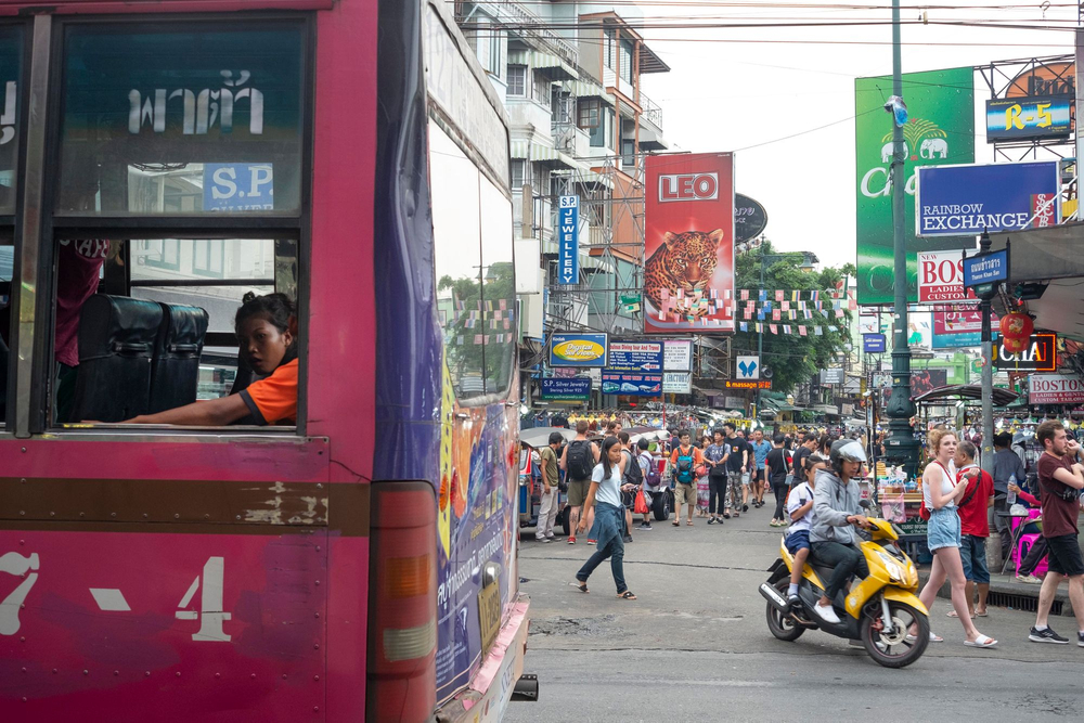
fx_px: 1235
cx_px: 542
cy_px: 362
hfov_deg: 47.4
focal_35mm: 41
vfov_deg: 32.6
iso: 640
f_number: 4.5
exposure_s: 1/125
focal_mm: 27
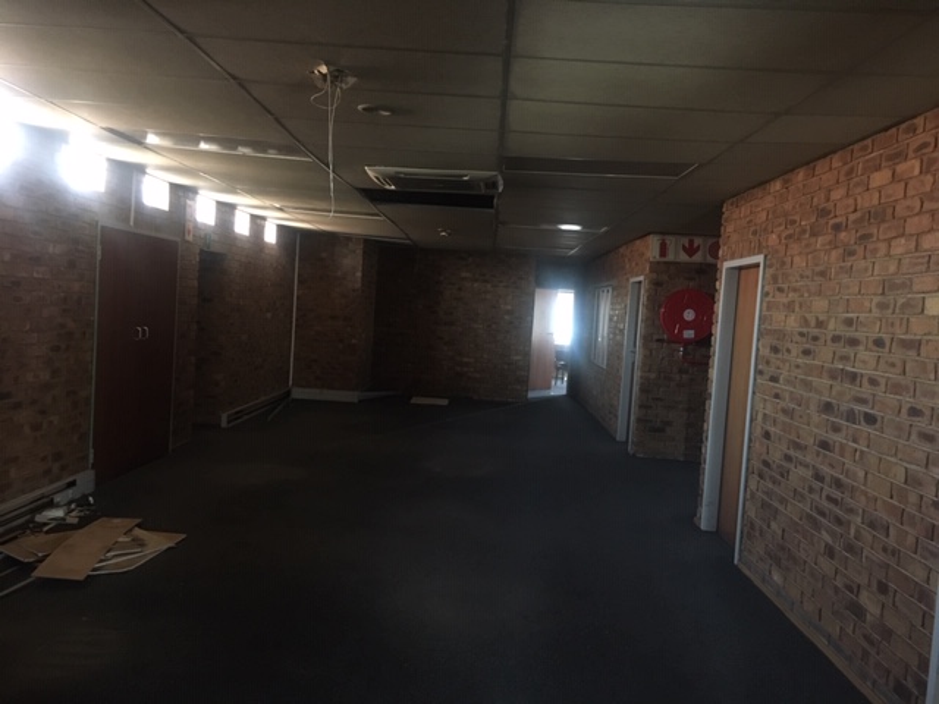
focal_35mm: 29
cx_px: 470
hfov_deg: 61.7
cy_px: 352
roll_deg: -3.3
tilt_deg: -2.6
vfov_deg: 48.2
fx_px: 787
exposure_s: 1/17
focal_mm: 4.15
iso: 400
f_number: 2.2
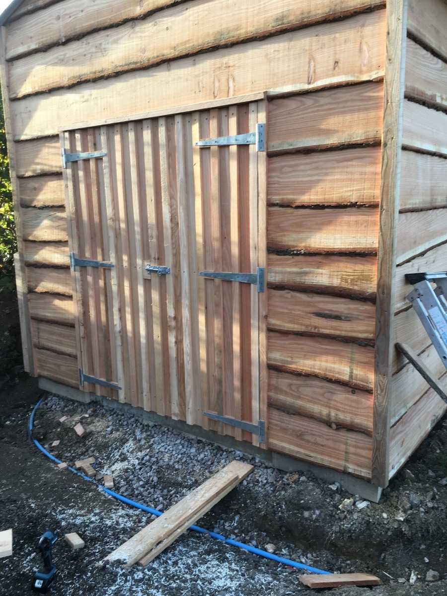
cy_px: 298
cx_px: 224
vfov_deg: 61.7
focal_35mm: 29
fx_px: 499
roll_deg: +0.2
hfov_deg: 48.2
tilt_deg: -11.3
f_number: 2.2
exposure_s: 1/108
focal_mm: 4.15
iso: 25
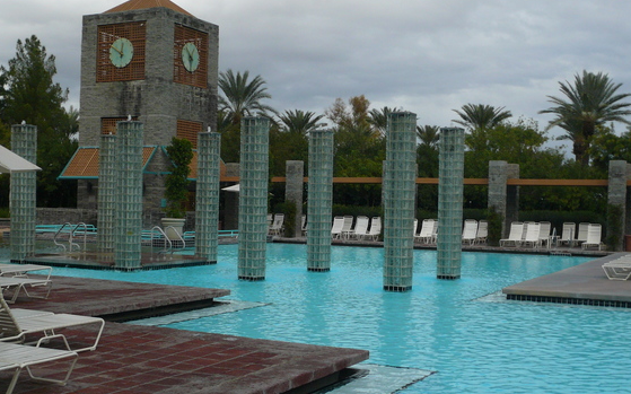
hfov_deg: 39.6
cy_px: 227
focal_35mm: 51
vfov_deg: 25.3
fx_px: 877
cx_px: 290
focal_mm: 6.9
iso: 100
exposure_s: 1/200
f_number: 10
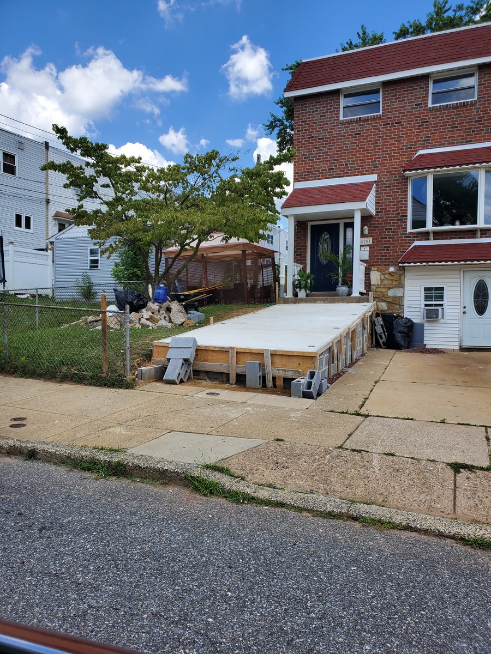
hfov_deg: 53.1
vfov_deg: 67.3
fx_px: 492
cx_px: 246
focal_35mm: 26
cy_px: 327
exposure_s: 1/1538
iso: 50
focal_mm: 4.3
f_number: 2.4
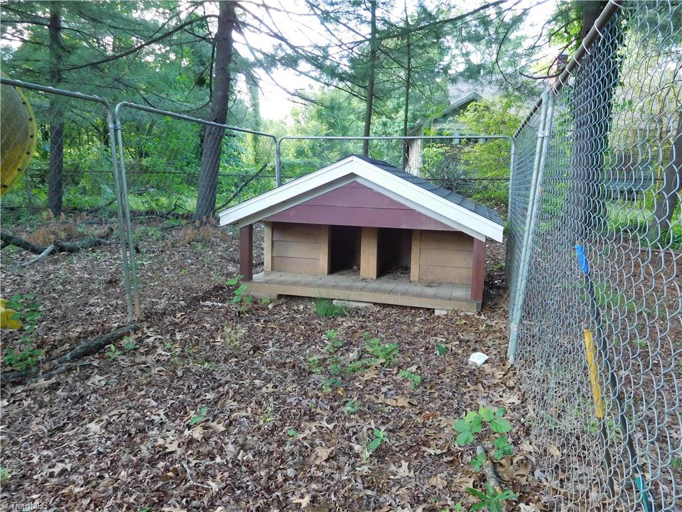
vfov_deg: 54.9
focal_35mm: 25
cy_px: 256
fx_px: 493
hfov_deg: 69.4
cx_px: 341
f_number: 3.4
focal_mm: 4.5
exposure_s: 1/30
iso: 200
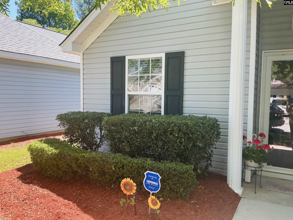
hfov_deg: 61.7
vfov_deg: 48.2
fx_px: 245
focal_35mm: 29
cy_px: 110
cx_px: 146
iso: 20
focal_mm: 3
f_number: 1.8
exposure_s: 1/226
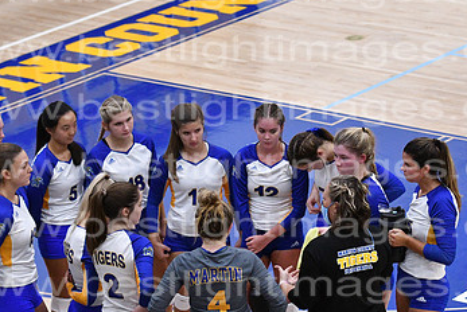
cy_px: 198
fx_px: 2439
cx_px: 258
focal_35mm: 188
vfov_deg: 7.3
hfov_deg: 10.9
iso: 6400
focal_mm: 75
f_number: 3.2
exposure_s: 1/1000
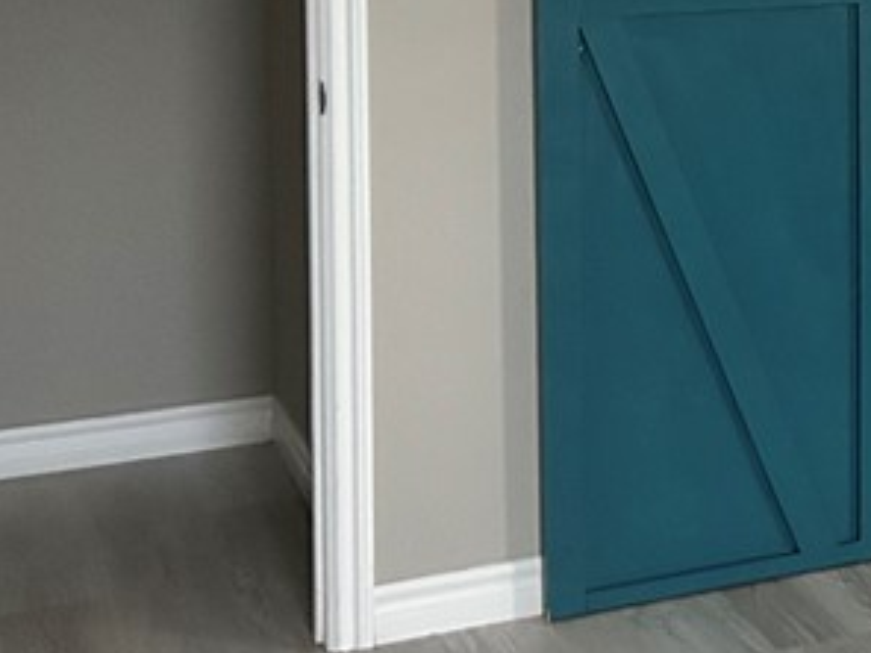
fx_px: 2265
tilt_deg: -3.3
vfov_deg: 15.9
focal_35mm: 90
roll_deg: -0.2
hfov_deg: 19.0
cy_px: -71
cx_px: 1315
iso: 640
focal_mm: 5.7
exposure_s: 1/40
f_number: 1.5
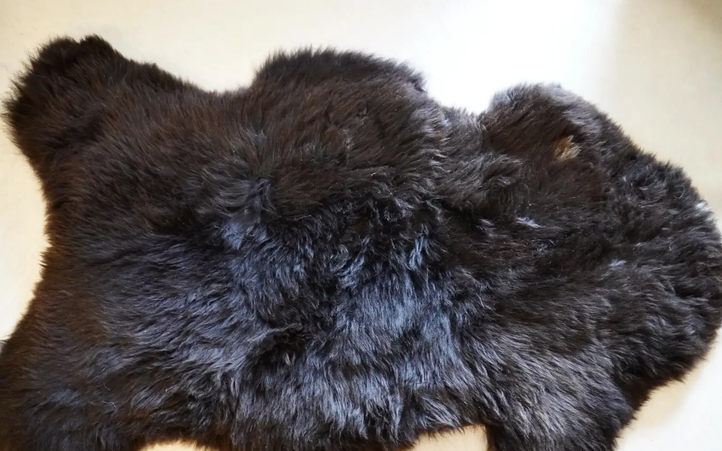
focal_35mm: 29
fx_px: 571
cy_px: 284
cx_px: 332
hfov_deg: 64.5
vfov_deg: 42.8
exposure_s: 1/100
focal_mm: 16
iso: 6400
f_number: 3.5
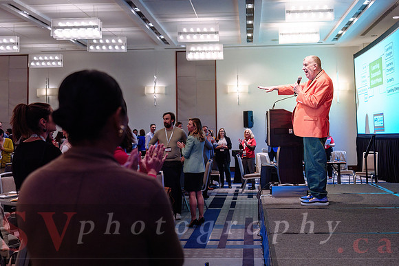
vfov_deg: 34.0
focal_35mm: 39
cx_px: 223
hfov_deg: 49.2
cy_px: 118
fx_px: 435
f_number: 2.8
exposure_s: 1/200
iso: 3200
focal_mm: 35
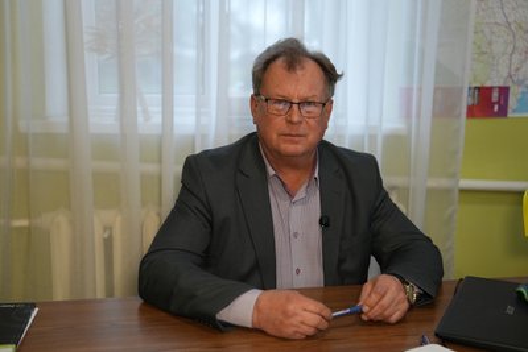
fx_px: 675
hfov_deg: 42.7
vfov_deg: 29.3
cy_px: 176
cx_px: 264
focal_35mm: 46
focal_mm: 46
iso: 500
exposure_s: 1/100
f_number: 2.8
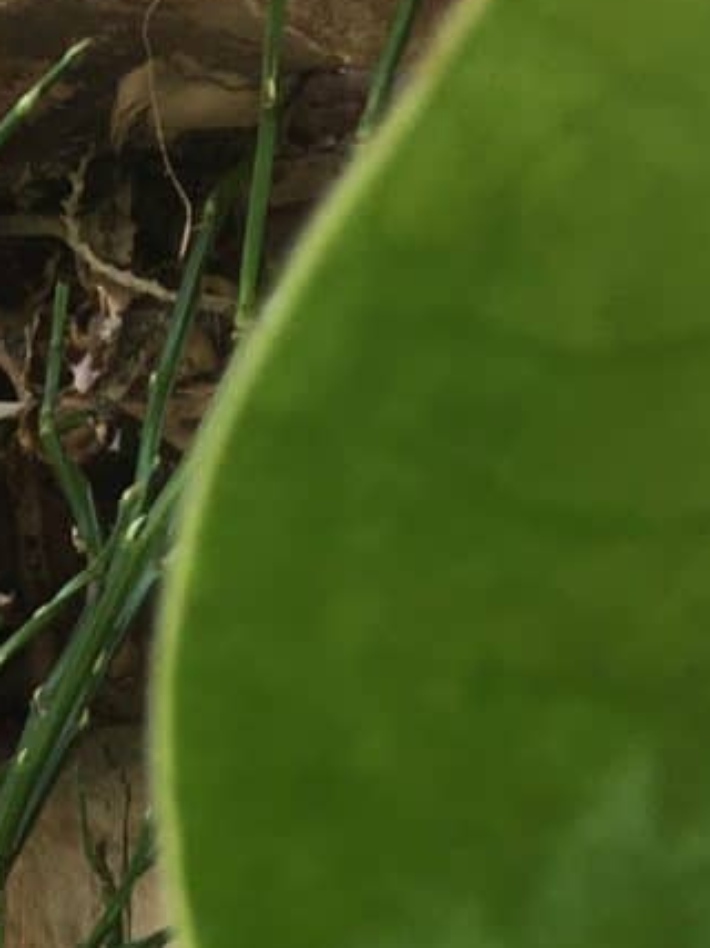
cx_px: -686
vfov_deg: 13.4
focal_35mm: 139
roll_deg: -2.6
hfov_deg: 9.9
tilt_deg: -7.1
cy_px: 1423
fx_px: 3803
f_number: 2.2
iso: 32
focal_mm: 4.15
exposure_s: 1/50
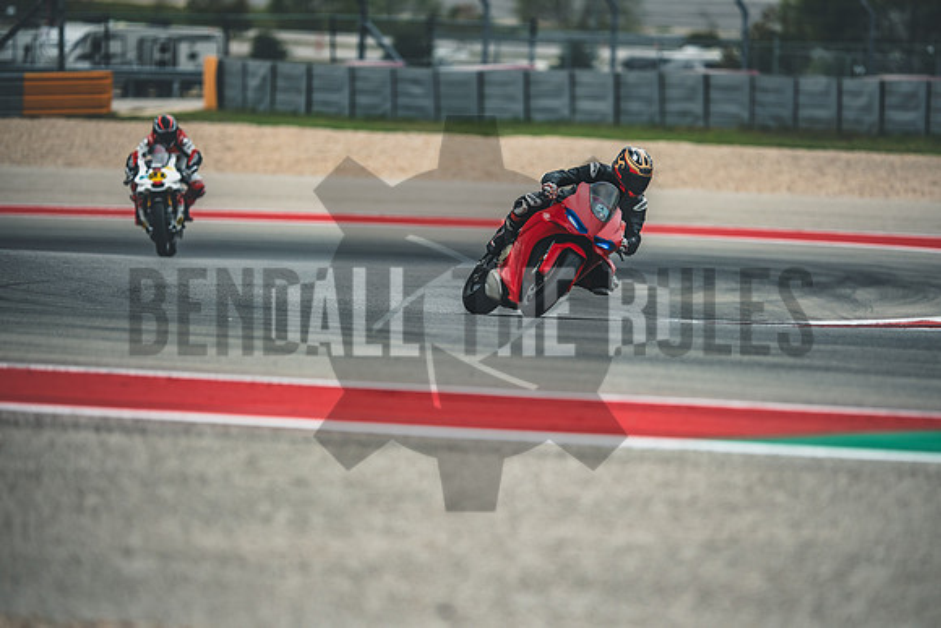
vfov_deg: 4.6
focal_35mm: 300
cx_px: 470
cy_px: 314
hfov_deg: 6.9
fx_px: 7843
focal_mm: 200
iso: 250
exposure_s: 1/1600
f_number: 2
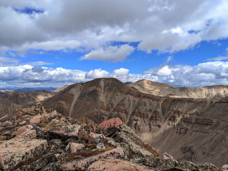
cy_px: 86
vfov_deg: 51.4
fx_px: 178
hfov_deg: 65.3
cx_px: 114
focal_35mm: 27
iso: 64
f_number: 1.73
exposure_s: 1/4695
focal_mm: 4.38
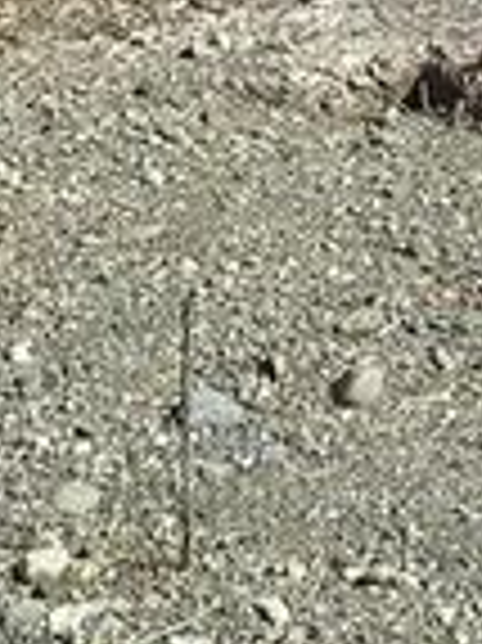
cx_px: 1068
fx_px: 2882
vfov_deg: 11.0
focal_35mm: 155
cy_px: -831
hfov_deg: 8.8
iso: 32
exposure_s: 1/2463
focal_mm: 4.25
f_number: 1.8
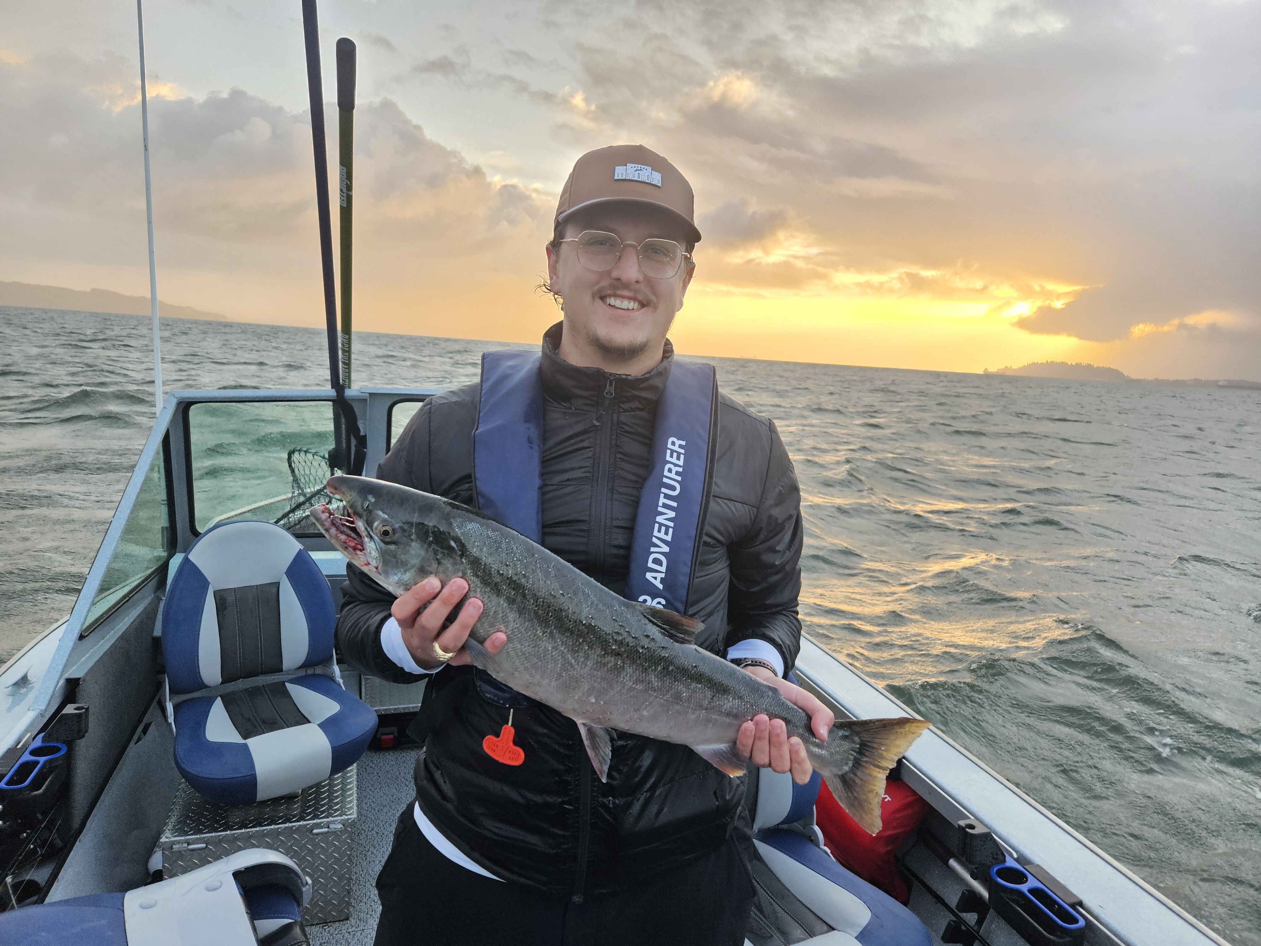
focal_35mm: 23
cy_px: 473
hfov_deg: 73.9
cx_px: 630
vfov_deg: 58.9
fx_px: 838
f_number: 1.8
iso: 64
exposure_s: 1/180
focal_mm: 5.4
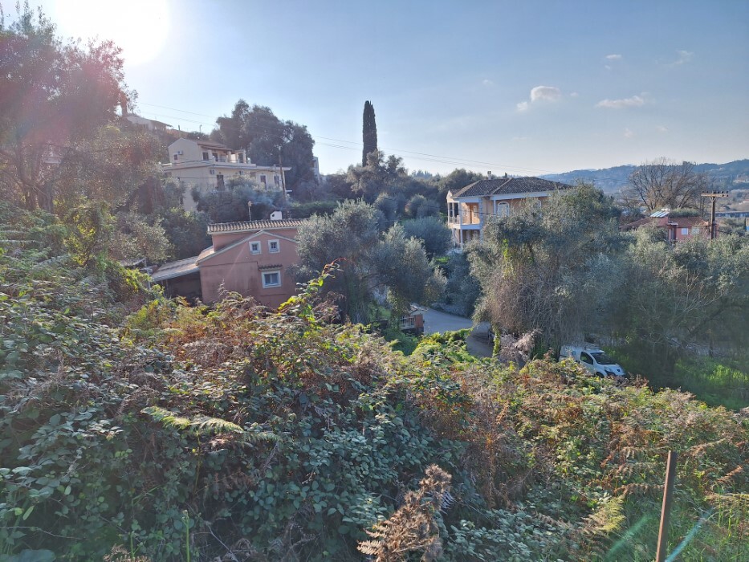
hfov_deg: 73.9
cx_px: 374
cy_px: 281
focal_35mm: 23
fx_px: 498
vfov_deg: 58.9
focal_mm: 5.54
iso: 40
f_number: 1.8
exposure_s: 1/990
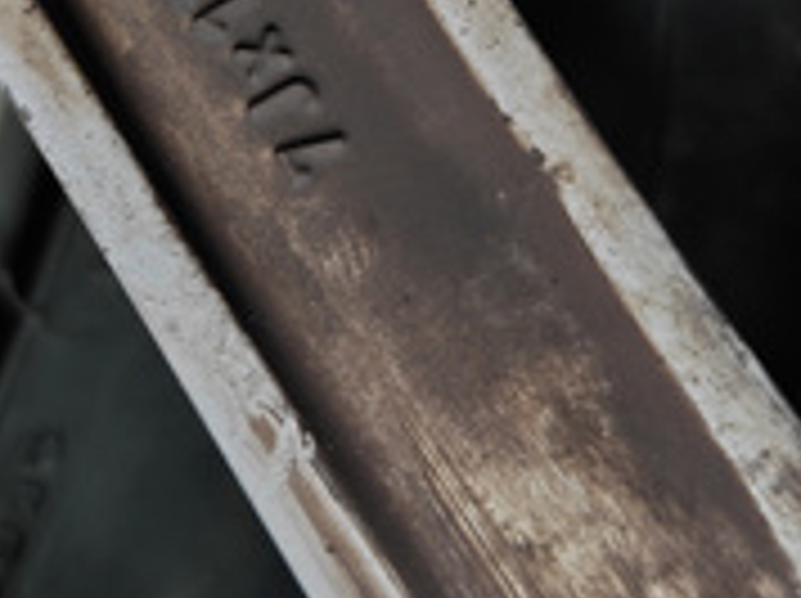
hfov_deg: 24.1
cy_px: 22
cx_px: 288
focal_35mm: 81
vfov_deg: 17.8
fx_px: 1872
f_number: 1.68
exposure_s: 1/50
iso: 831
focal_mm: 6.57
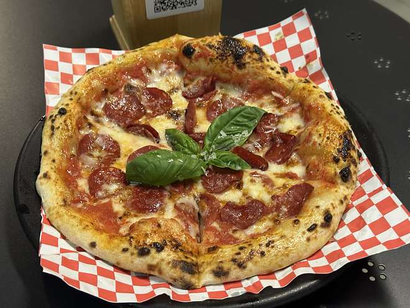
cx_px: 205
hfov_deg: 39.7
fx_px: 569
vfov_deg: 30.3
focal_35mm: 48
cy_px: 154
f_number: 1.78
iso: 500
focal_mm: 6.86
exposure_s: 1/33
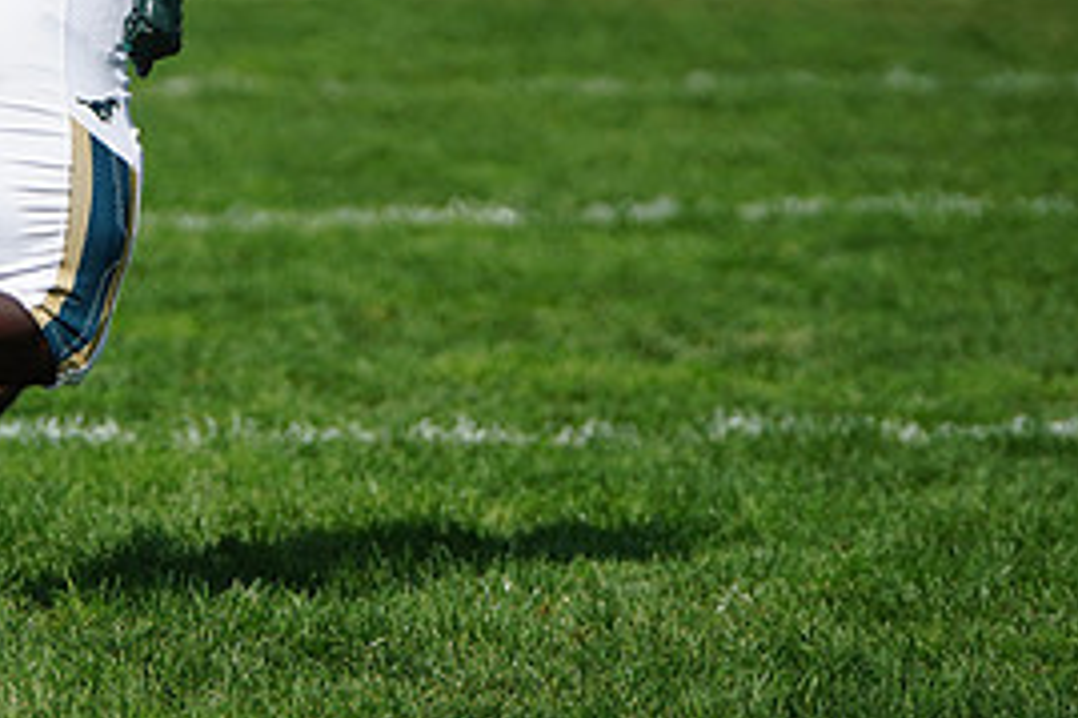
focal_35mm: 505
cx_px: 36
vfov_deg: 2.7
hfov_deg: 4.1
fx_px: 15112
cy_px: 38
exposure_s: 1/8000
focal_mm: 234
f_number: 2.8
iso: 400
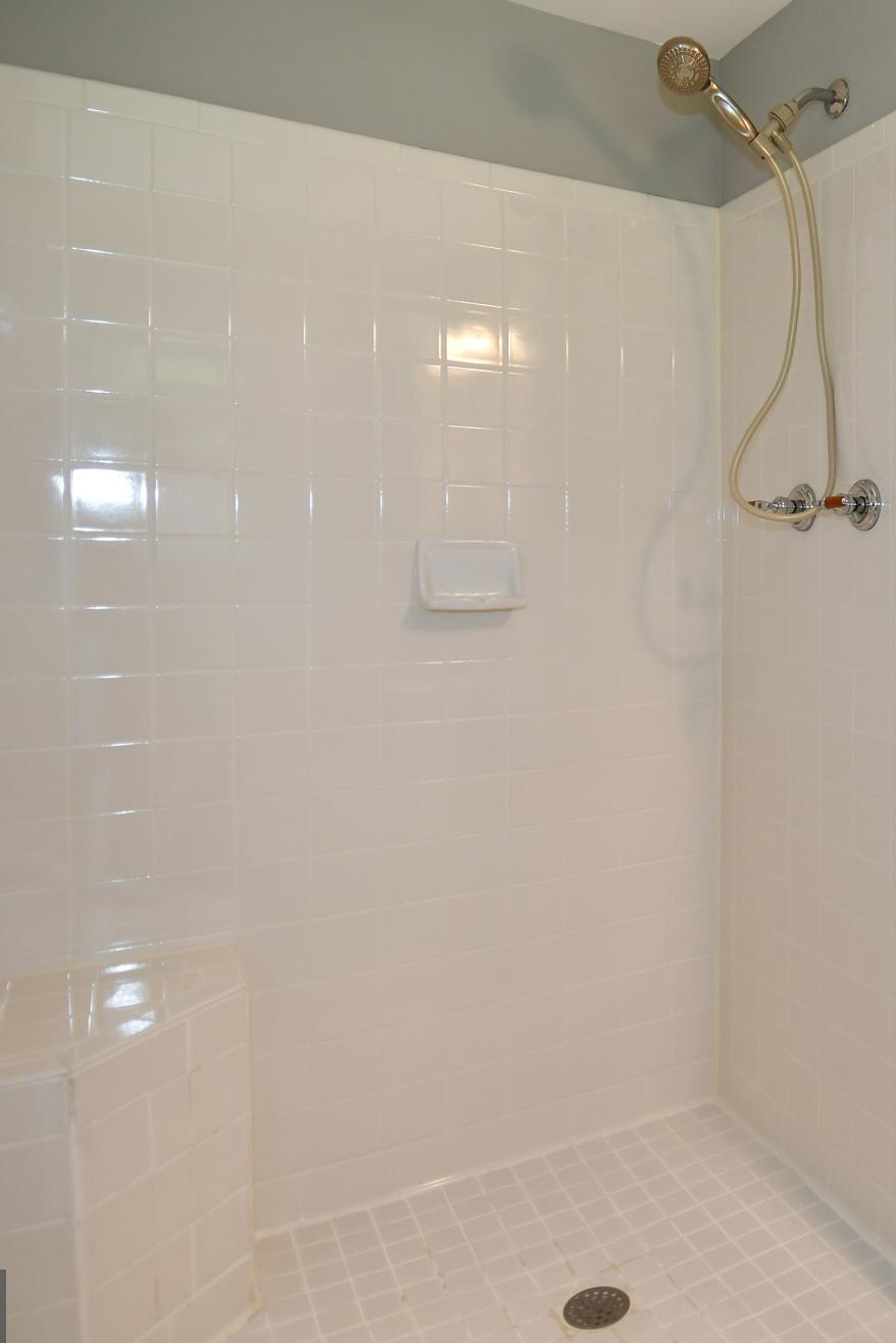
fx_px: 1045
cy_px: 648
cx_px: 825
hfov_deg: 42.2
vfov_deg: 65.4
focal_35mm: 28
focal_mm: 12
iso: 360
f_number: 4
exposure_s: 1/60
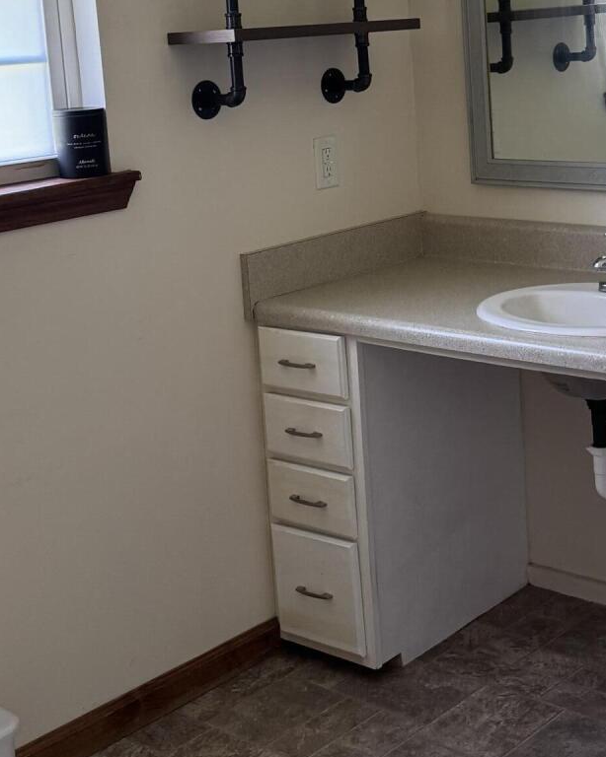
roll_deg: +3.7
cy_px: 149
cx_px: 437
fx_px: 1368
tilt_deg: -6.1
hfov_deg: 24.8
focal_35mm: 61
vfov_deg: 30.2
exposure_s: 1/60
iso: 250
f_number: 1.78
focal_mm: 6.76
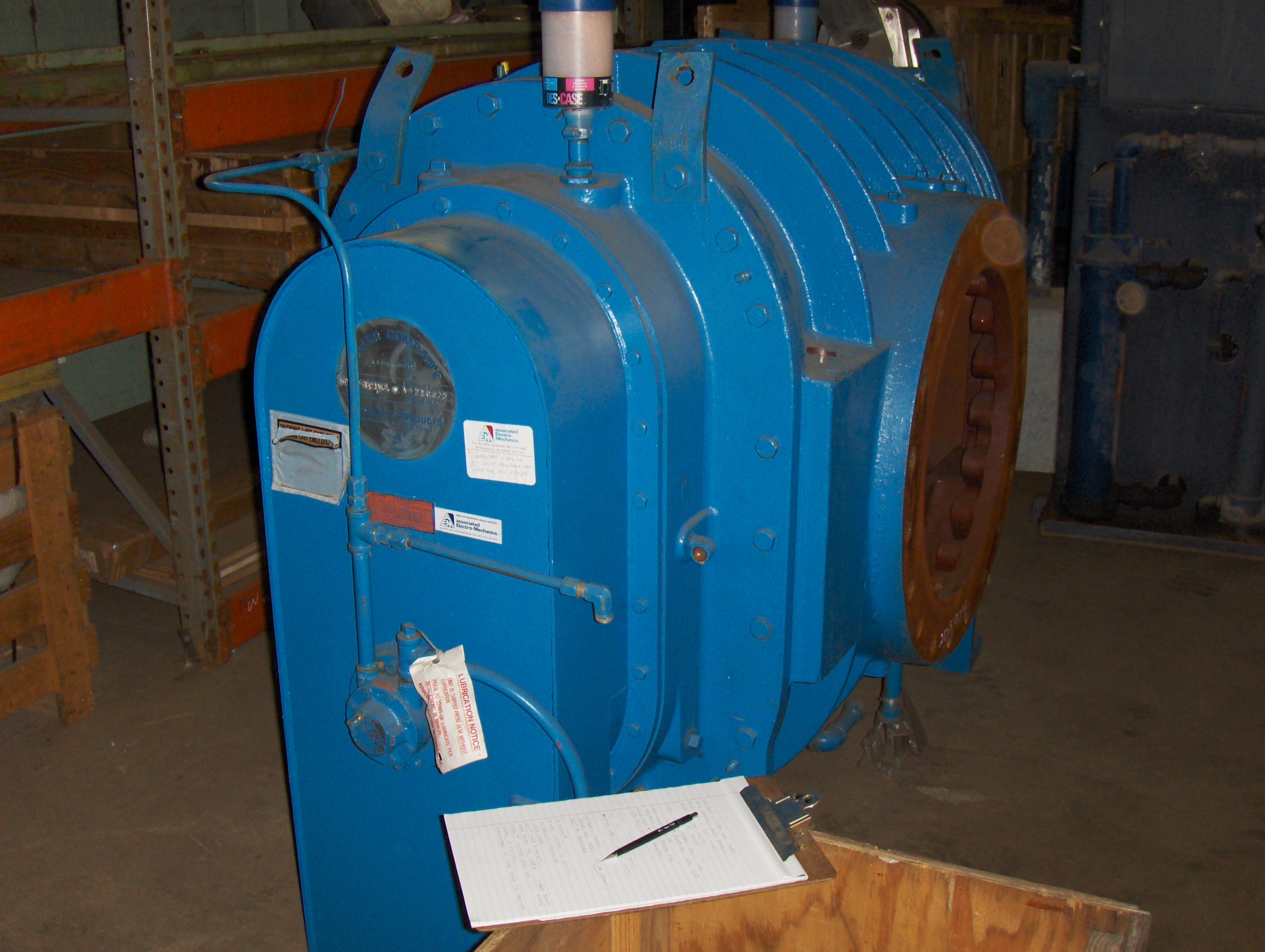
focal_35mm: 41
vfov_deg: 35.2
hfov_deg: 45.7
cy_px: 476
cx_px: 632
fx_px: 1500
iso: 100
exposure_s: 1/60
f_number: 3.5
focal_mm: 6.5
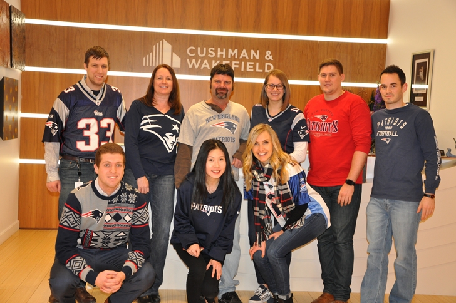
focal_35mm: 52
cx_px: 228
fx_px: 664
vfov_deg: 25.7
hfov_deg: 37.9
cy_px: 152
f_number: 4.5
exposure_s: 1/60
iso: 800
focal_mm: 35
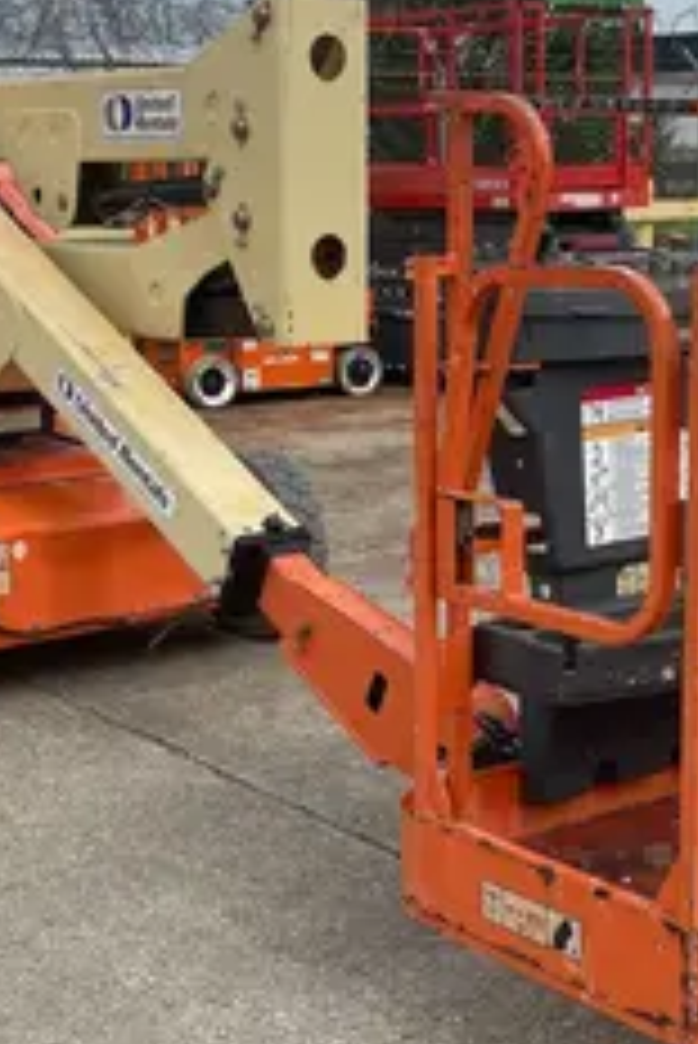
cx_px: 342
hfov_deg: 21.3
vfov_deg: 31.4
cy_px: 533
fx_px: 1858
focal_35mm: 64
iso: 32
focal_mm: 4.2
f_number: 1.6
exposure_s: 1/3509
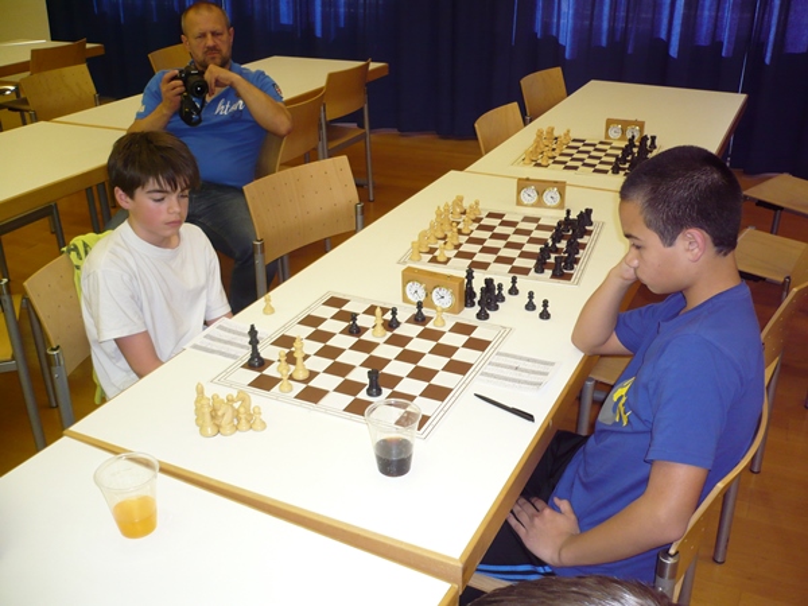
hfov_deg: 52.6
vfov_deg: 40.7
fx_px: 817
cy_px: 303
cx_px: 404
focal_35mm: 35
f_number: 2.8
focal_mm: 5.8
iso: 160
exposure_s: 1/30
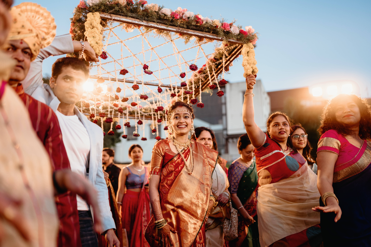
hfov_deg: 54.4
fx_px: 361
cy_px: 124
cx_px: 186
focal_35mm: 35
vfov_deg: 37.9
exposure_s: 1/250
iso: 640
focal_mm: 35
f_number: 1.4
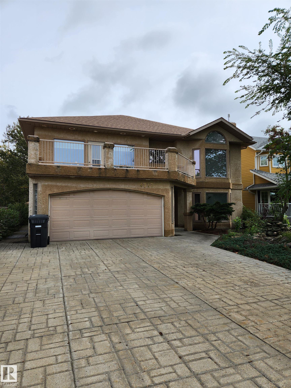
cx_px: 146
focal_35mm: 23
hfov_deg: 58.9
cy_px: 194
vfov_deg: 73.9
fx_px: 258
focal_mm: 5.4
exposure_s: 1/1542
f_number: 1.8
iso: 20
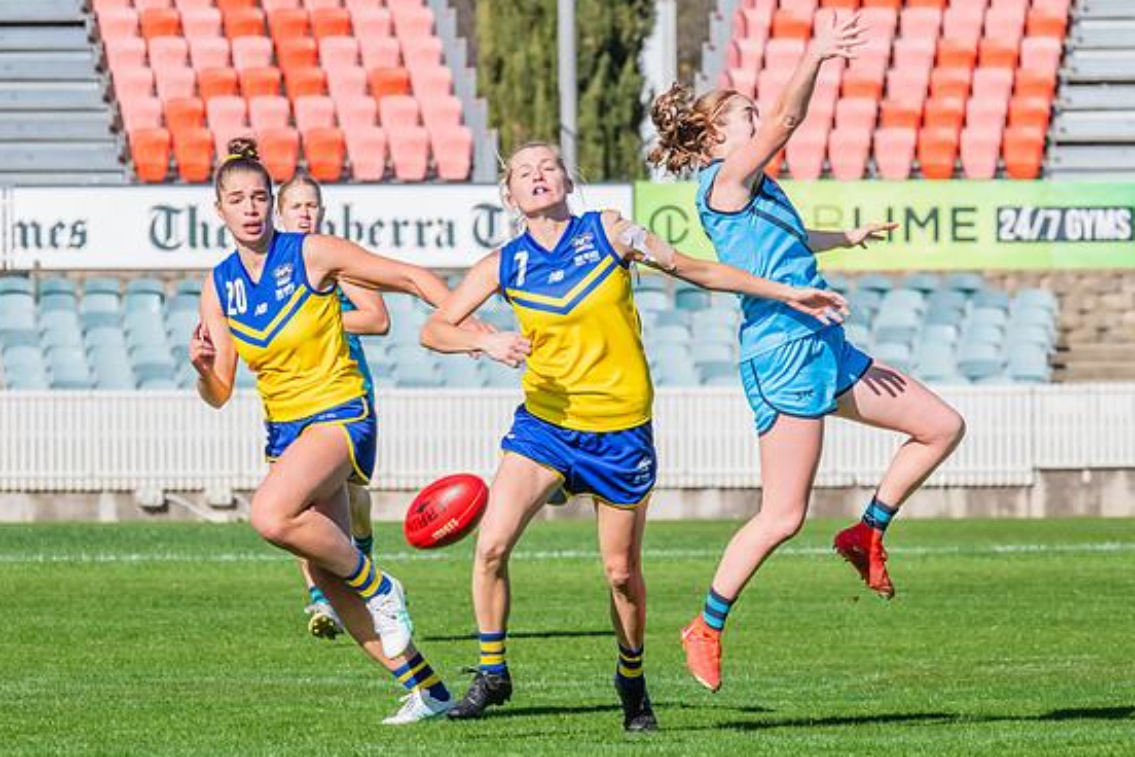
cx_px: 619
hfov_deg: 4.8
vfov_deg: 3.2
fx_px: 13682
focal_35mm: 434
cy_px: 189
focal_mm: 270
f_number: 14
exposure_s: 1/1250
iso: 800
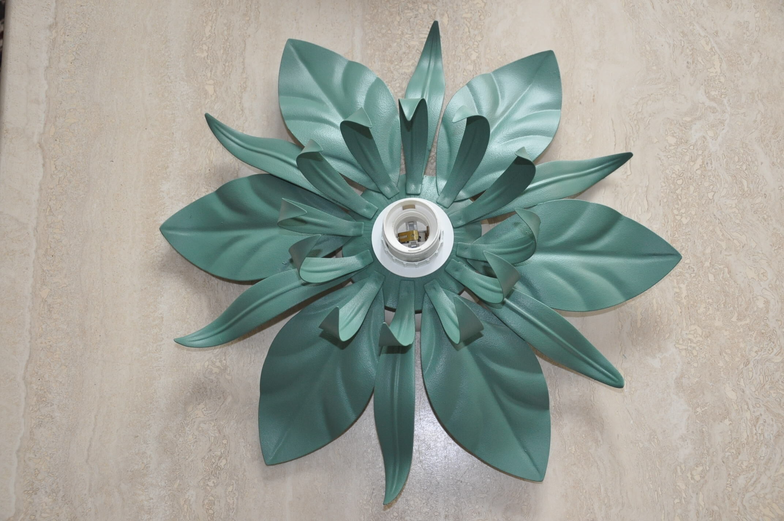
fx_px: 979
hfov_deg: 43.7
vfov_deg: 29.8
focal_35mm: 45
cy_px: 260
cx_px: 392
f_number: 4.2
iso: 800
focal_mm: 30
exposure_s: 1/80
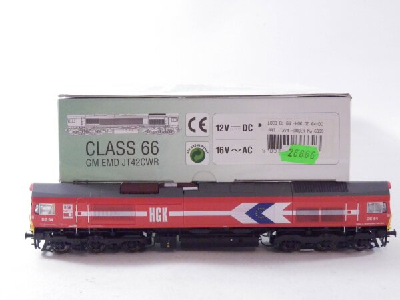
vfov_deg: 22.3
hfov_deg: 29.4
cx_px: 200
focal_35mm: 66
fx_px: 763
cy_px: 150
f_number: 4.4
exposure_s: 1/160
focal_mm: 11.9
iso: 1600
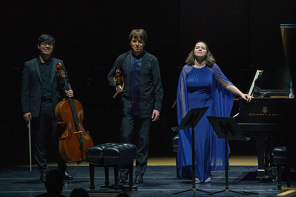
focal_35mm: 314
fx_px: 2582
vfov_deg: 4.4
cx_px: 126
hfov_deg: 6.6
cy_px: 84
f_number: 8
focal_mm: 274
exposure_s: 1/320
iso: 3200
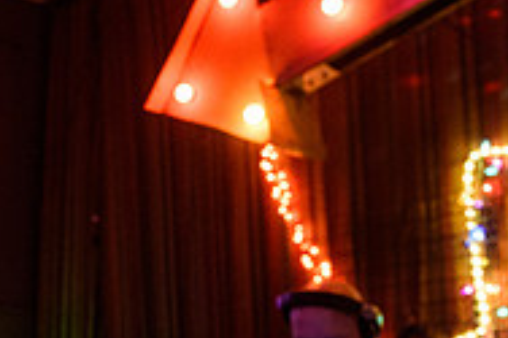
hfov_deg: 23.7
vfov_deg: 16.8
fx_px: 1128
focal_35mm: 80
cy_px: 290
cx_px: -63
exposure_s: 1/125
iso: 3200
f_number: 3.2
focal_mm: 24
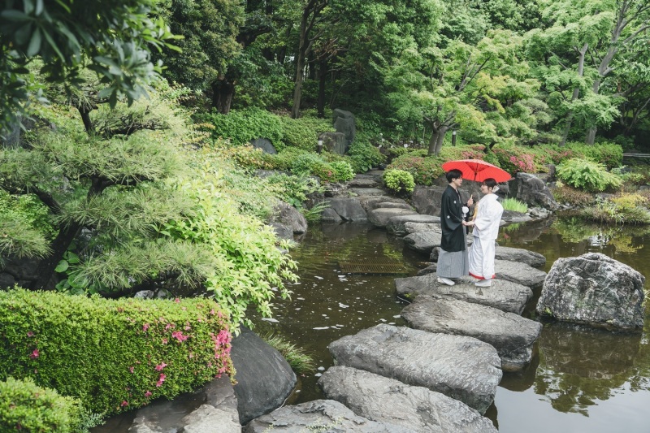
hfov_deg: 54.4
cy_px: 216
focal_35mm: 35
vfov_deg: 37.8
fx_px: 632
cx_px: 325
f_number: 4
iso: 640
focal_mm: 35
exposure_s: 1/640
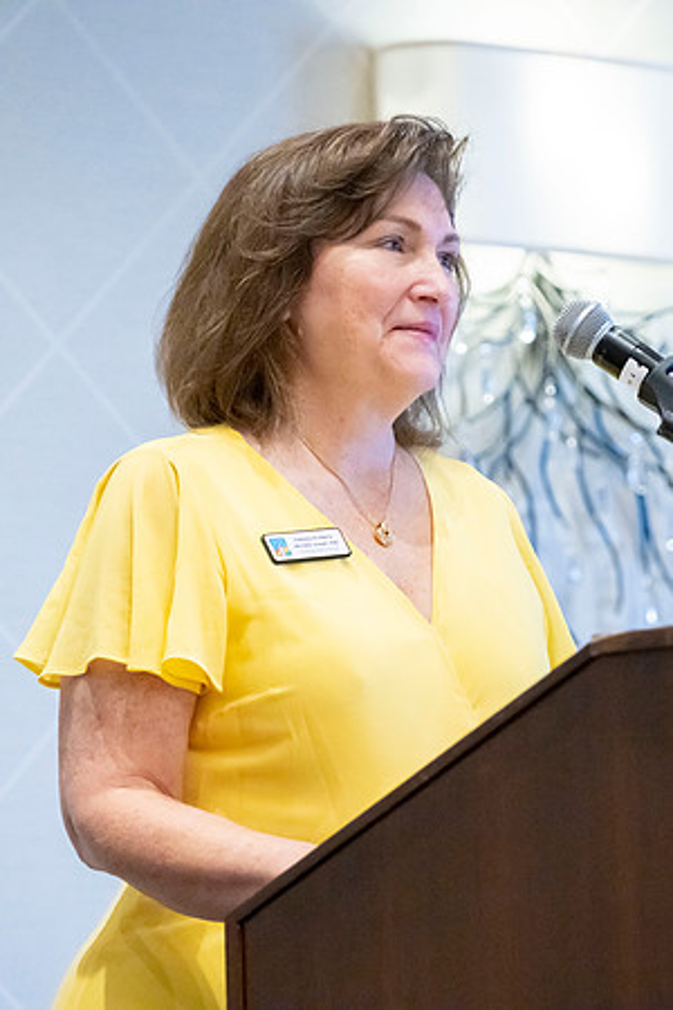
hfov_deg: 7.6
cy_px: 505
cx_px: 480
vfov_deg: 11.4
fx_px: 5047
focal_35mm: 180
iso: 8000
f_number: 4
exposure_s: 1/200
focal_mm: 120
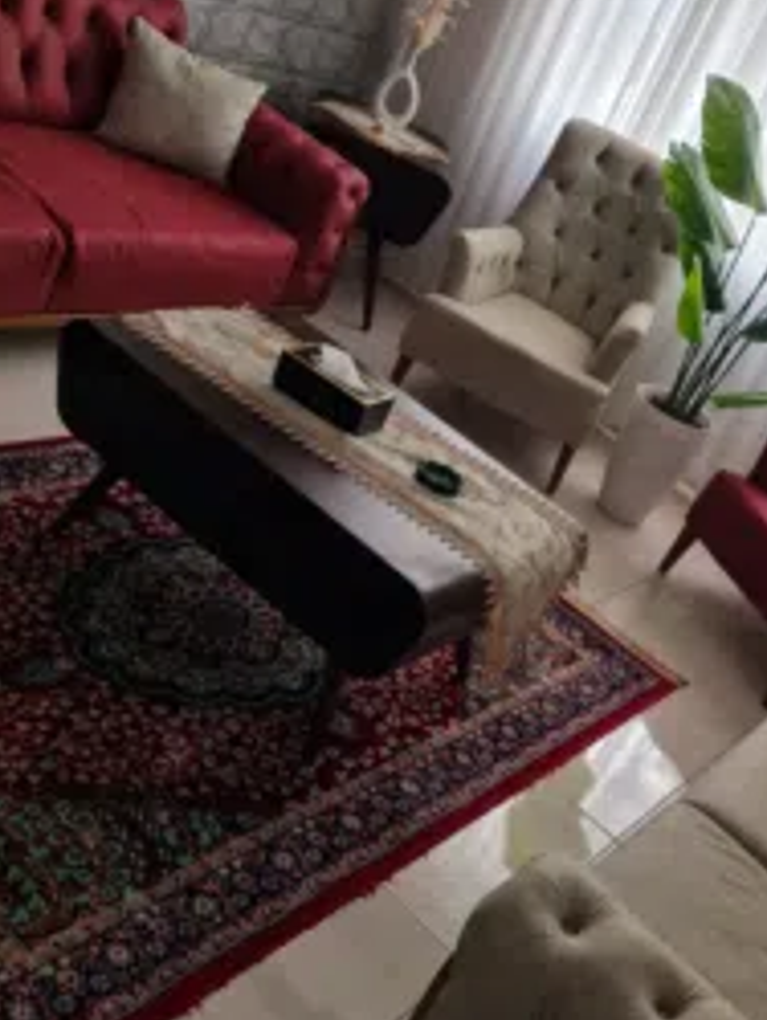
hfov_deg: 35.3
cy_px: 506
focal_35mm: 40
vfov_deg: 46.8
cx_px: 571
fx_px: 1180
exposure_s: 1/100
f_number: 1.8
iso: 200
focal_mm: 7
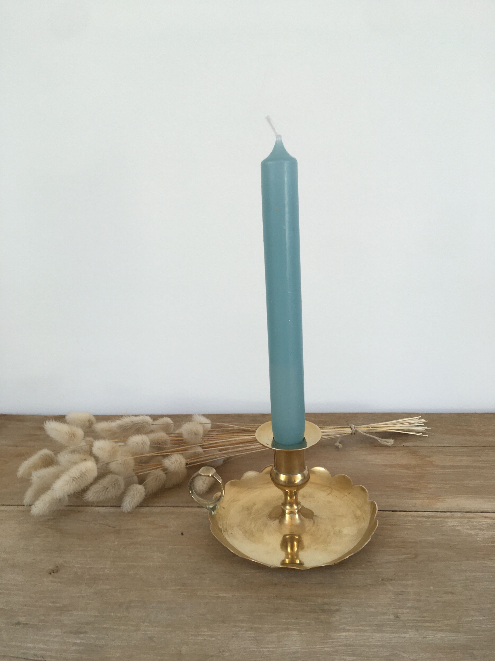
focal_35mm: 29
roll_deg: +1.9
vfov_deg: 61.7
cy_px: 330
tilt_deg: -15.2
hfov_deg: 48.2
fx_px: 553
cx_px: 248
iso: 32
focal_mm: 4.15
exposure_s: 1/50
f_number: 2.2
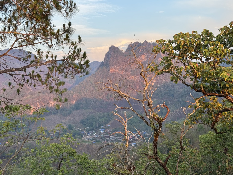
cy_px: 88
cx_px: 116
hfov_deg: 39.7
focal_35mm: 48
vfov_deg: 30.3
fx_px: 323
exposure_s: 1/364
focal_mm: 6.76
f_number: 1.78
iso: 64
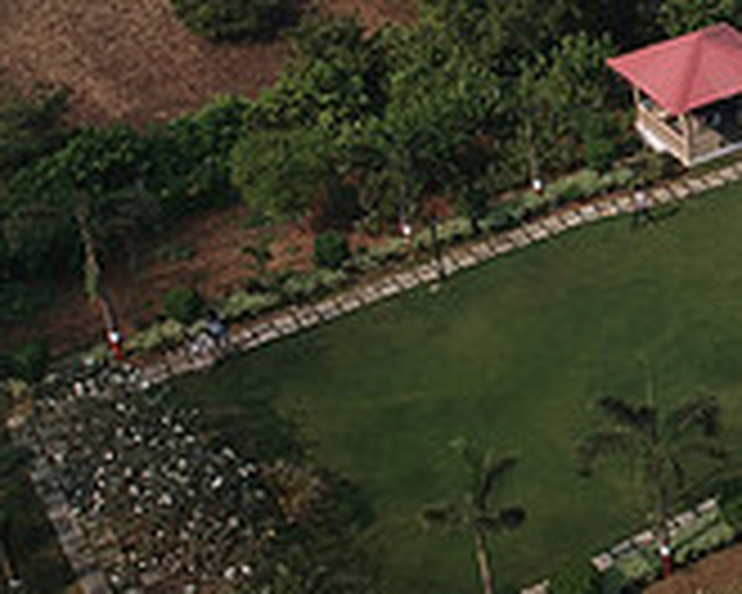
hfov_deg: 19.8
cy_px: 151
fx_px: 1889
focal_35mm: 86
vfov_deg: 17.8
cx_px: 1048
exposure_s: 1/1600
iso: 100
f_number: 2.6
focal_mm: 4.49
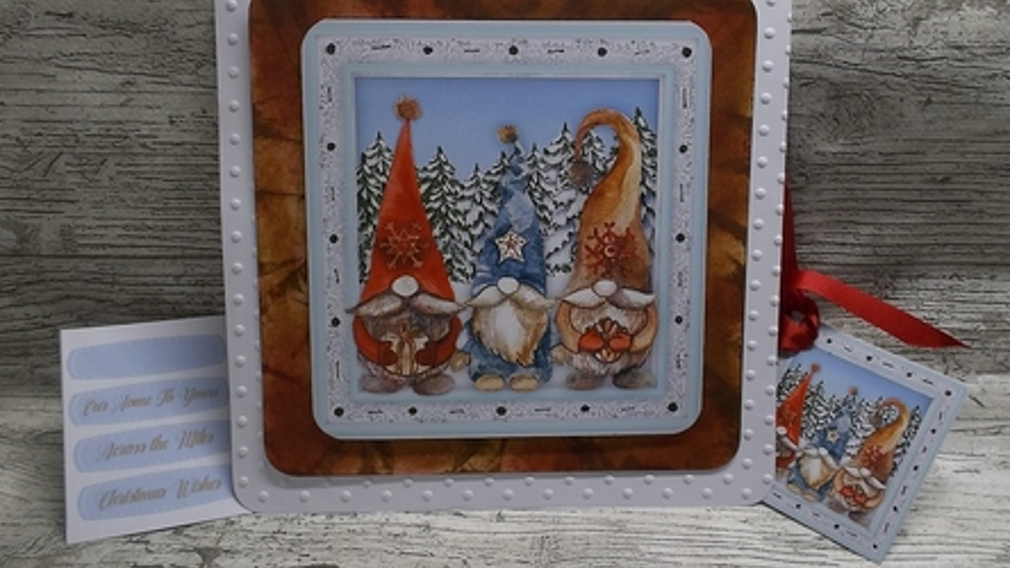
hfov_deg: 61.0
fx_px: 857
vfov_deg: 36.7
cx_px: 505
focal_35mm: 32
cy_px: 262
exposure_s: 1/30
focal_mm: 4.1
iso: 90
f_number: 3.3
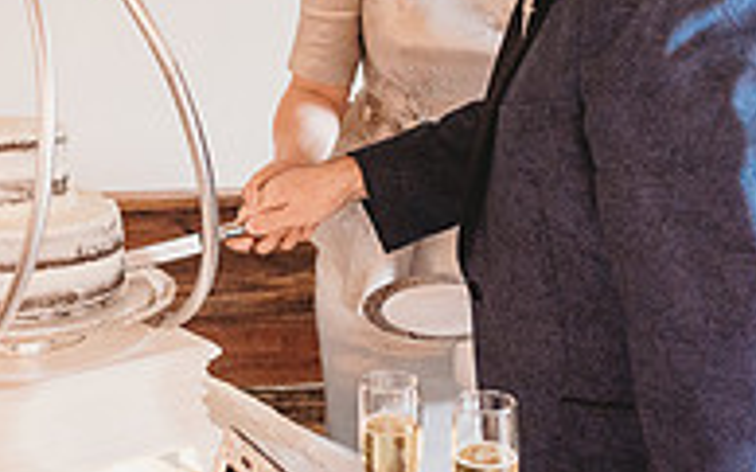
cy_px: 197
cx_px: 121
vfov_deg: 17.8
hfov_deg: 27.5
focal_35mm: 73
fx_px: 1503
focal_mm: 24
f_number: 2.5
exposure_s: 1/125
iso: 2000
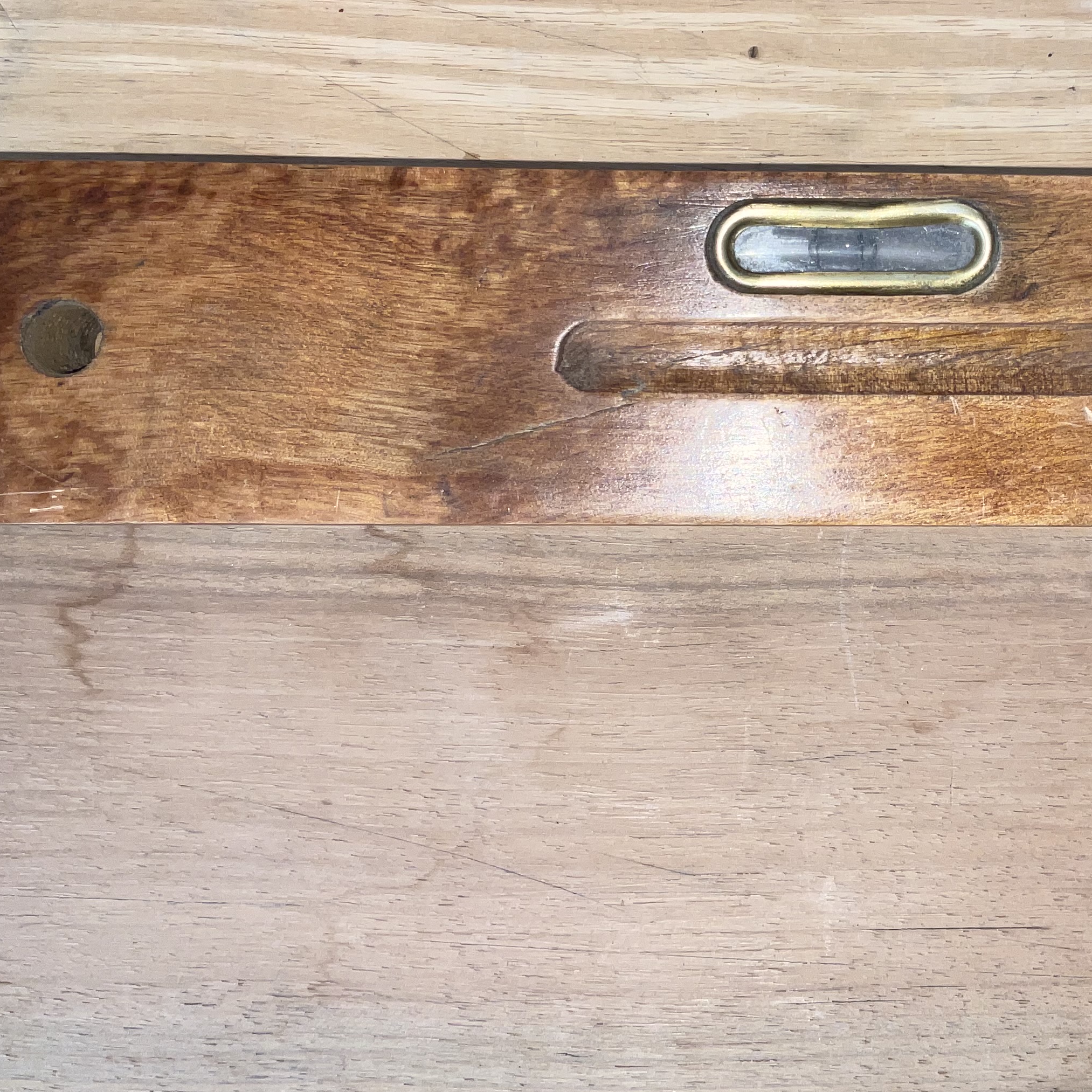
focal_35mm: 51
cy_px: 349
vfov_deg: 33.1
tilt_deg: -82.9
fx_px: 1820
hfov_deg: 32.5
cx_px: 875
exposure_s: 1/92
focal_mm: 3
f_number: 1.8
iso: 16
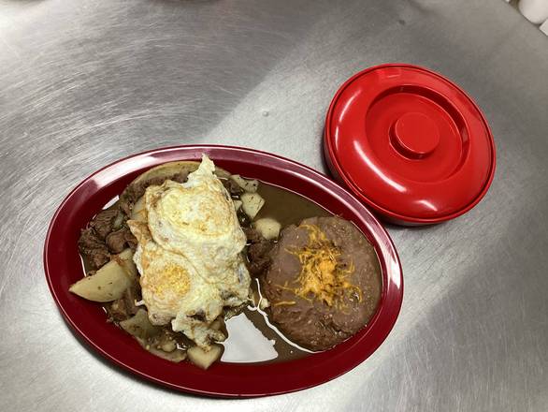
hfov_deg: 58.3
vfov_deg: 45.5
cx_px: 274
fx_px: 491
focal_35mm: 31
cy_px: 206
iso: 64
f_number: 2.4
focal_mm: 3.3
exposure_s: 1/60
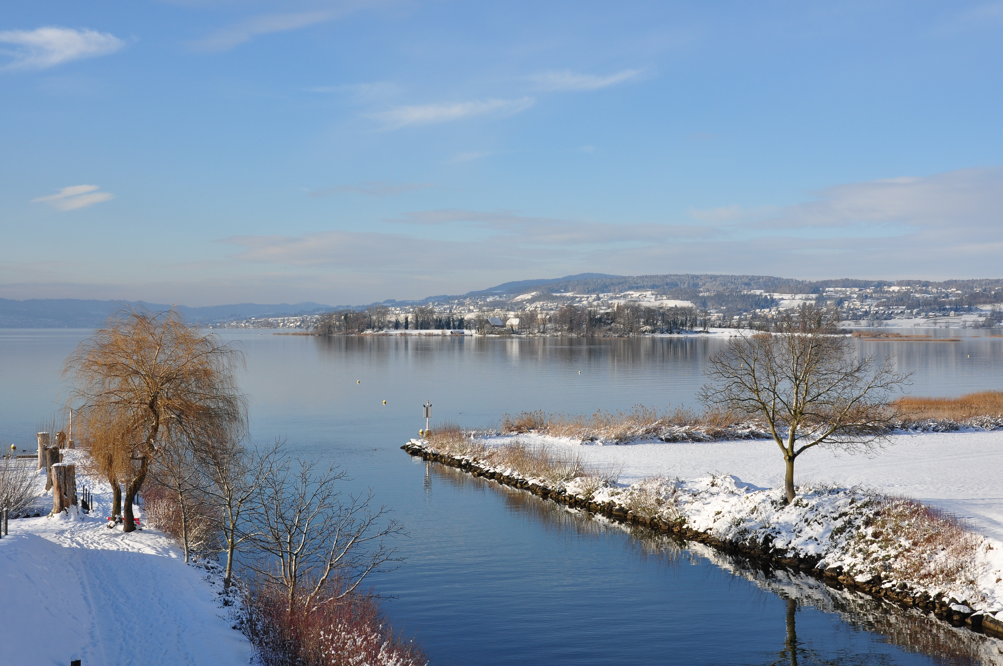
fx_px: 1461
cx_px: 502
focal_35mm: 52
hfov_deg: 37.9
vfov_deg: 25.7
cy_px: 333
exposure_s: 1/250
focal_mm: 35
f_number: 11
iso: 200
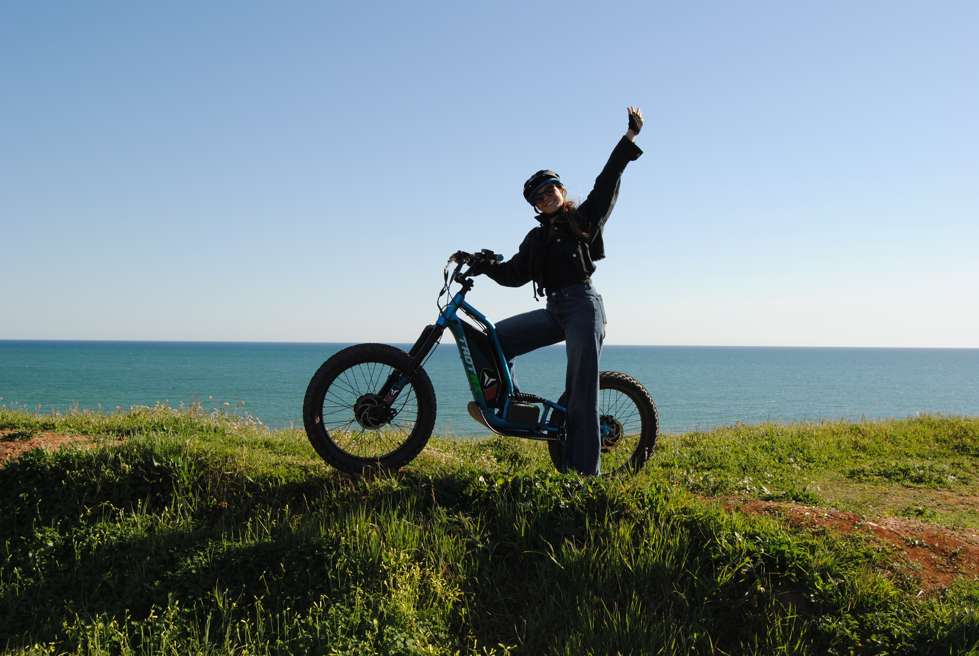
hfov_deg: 55.0
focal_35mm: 34
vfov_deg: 38.5
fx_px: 939
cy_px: 328
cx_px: 490
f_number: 10
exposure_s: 1/200
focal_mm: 23
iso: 100
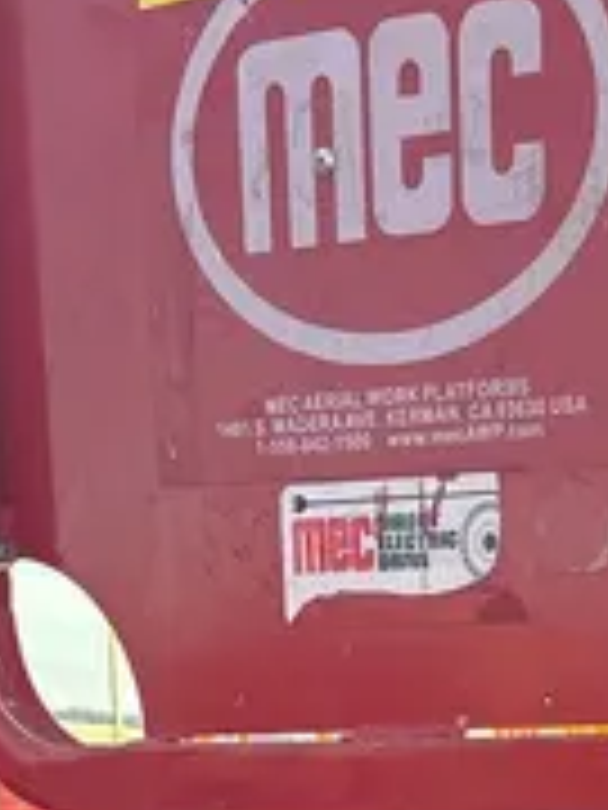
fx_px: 2482
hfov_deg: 13.1
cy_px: 1474
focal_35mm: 106
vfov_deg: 15.7
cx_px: 968
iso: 50
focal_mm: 5.96
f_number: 1.6
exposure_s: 1/377
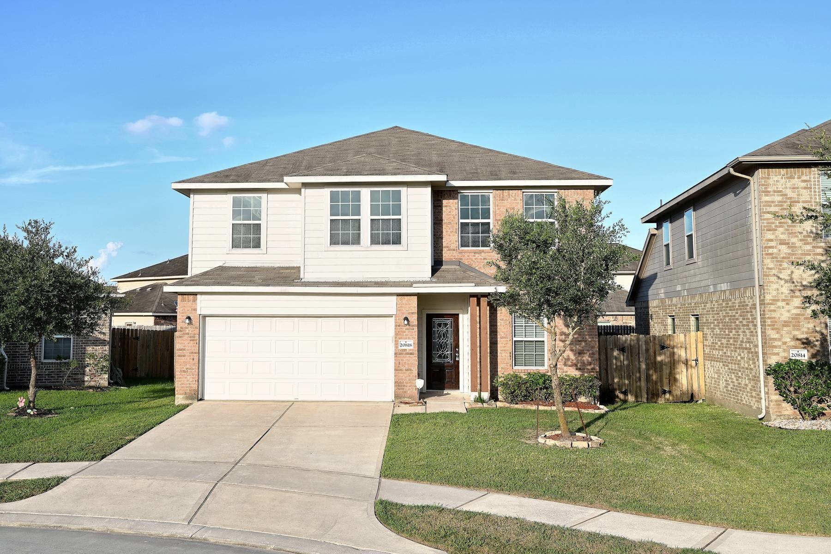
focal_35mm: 30
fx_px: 692
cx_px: 416
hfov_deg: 61.9
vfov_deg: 43.6
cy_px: 277
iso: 400
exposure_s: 1/350
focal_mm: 30
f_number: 9.5
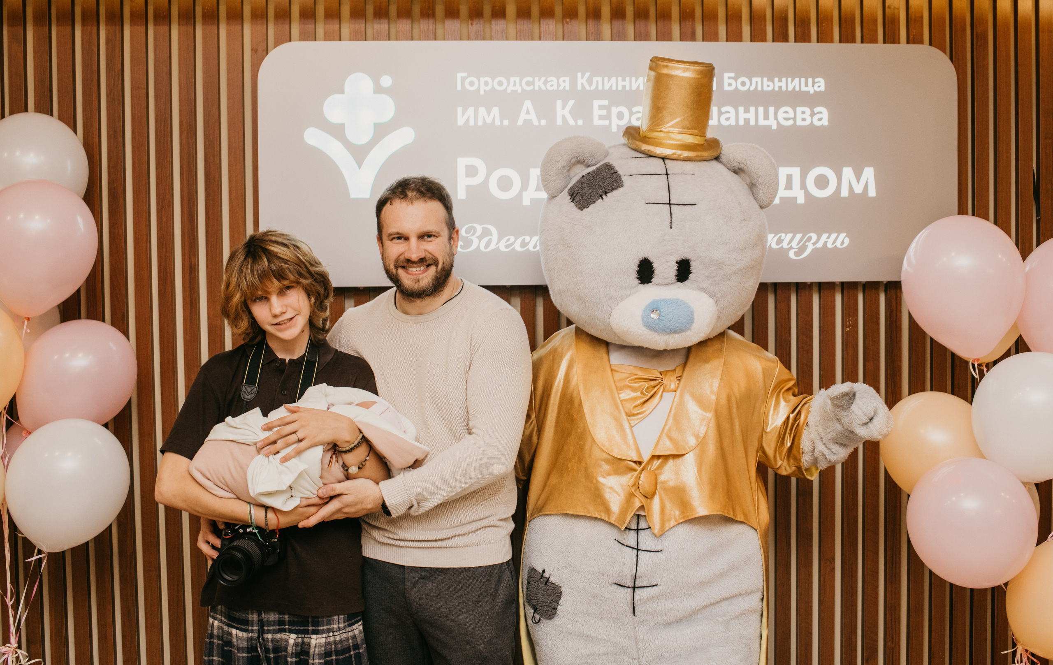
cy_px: 296
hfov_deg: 52.1
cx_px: 554
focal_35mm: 37
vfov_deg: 34.3
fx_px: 1078
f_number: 4
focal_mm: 35
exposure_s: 1/160
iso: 400
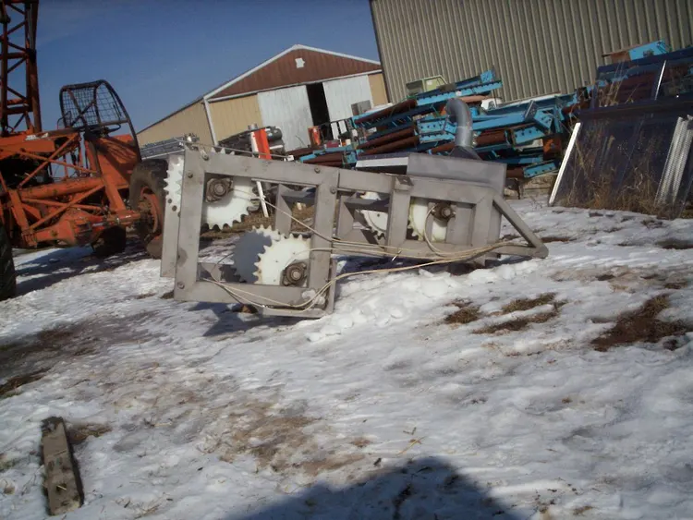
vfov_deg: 39.7
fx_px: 721
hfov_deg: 51.3
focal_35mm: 36
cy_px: 260
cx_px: 346
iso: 100
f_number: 4.5
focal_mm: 5.9
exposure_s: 1/2000
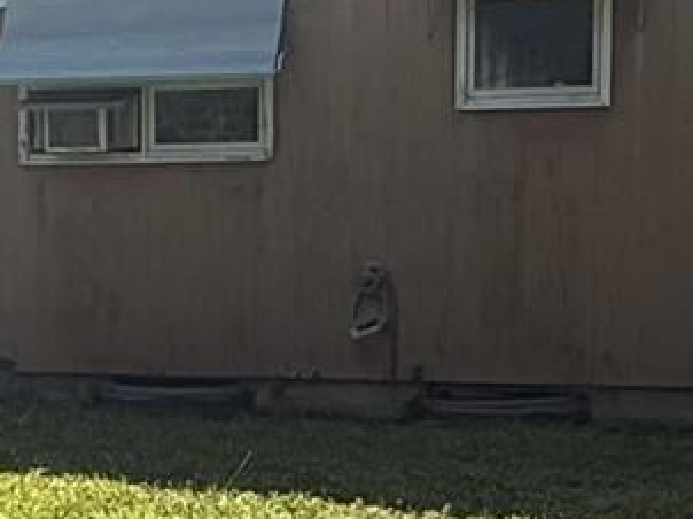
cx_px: -73
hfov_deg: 19.8
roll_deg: +0.6
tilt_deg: -5.2
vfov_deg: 15.5
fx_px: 1900
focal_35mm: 95
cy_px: 344
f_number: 2.2
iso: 64
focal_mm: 2.22
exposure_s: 1/1698
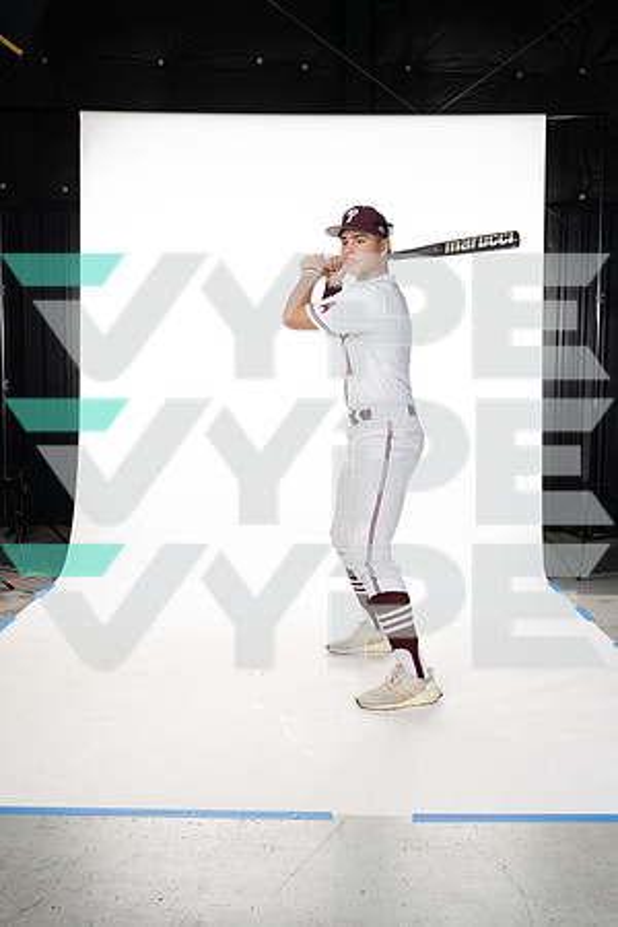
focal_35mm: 38
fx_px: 978
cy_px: 464
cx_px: 309
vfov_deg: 50.7
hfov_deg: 35.1
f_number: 6.3
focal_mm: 38
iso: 400
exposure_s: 1/250
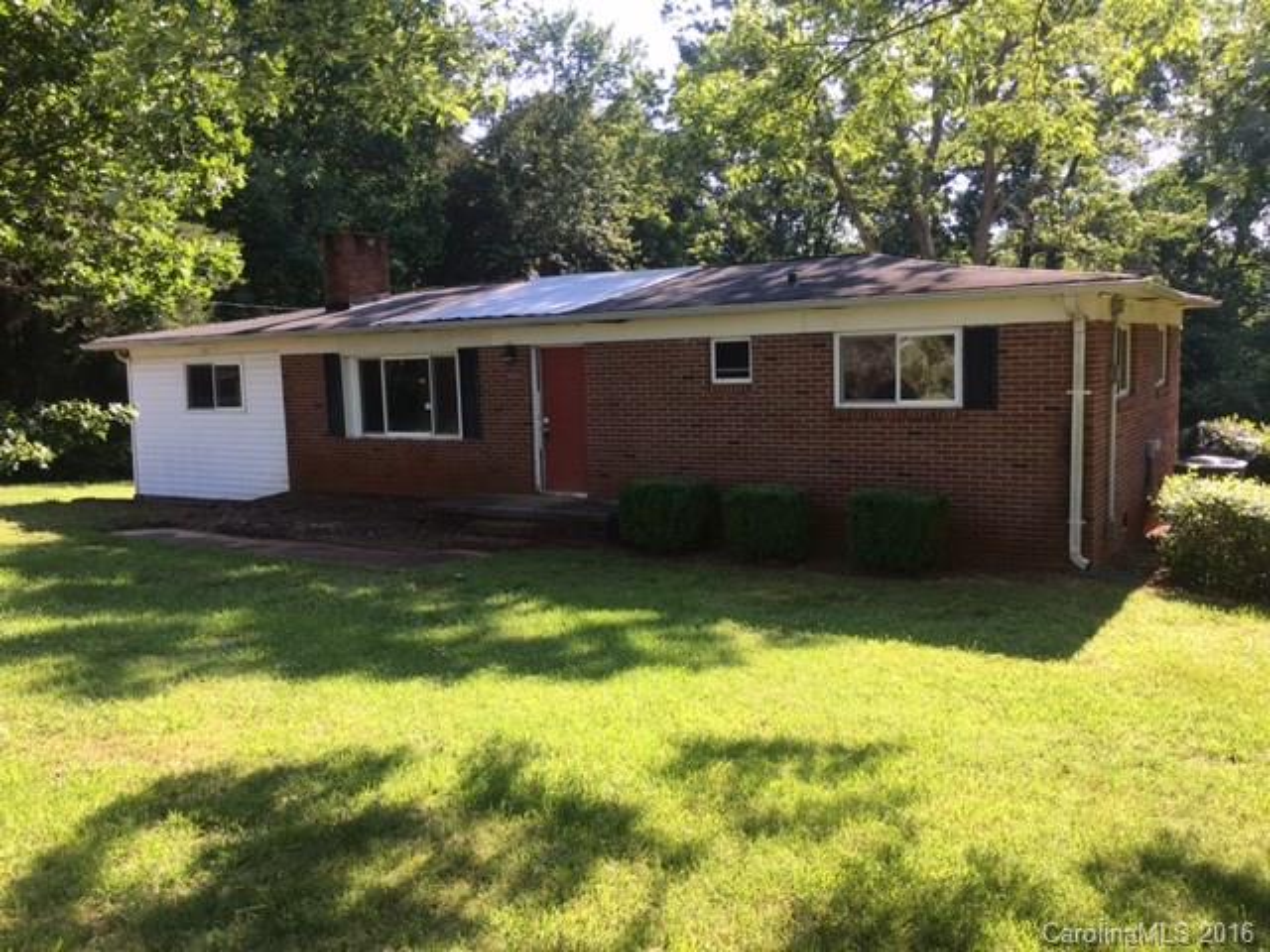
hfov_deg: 61.7
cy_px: 476
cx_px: 635
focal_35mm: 29
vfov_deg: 48.2
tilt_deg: -5.6
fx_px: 1064
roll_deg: +1.2
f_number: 2.2
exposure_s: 1/301
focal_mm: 4.15
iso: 25
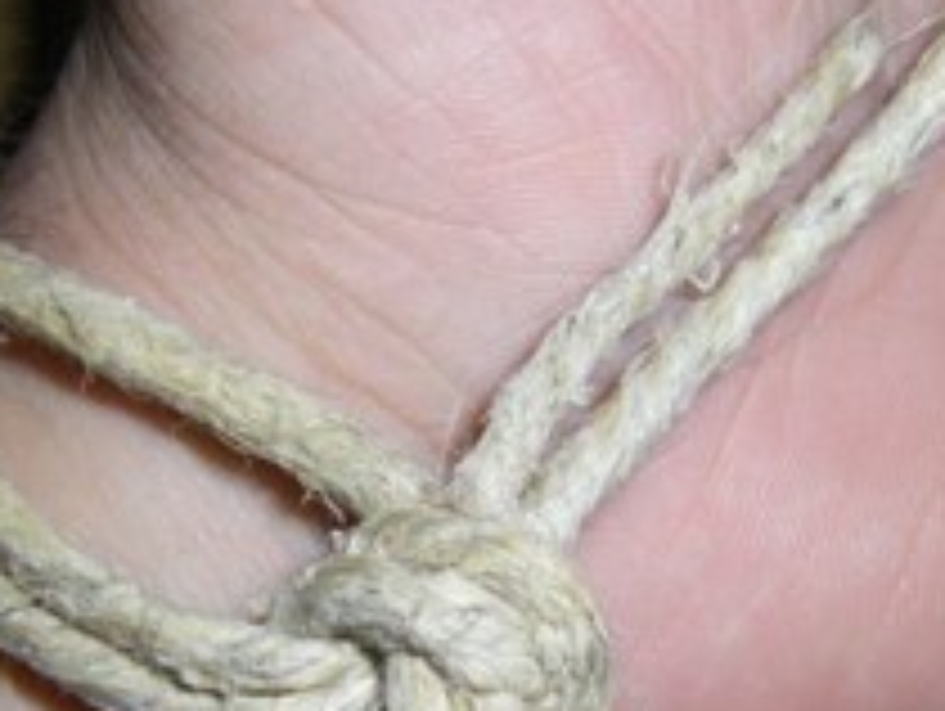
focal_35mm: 81
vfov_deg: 18.1
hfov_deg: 24.1
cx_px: 486
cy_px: 590
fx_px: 2214
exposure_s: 1/50
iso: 250
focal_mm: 6.3
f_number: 7
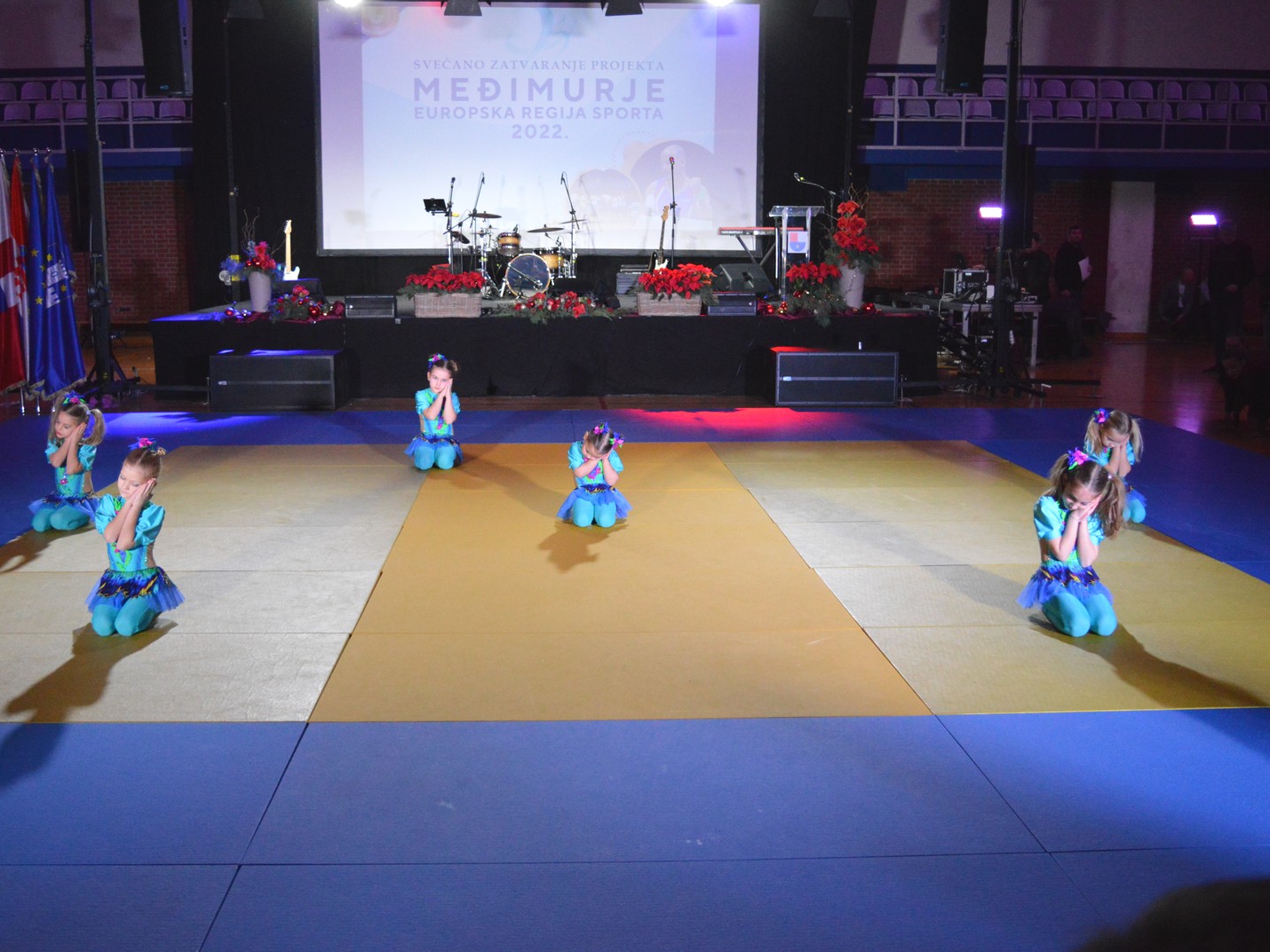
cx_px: 578
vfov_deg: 39.7
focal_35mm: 36
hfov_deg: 51.3
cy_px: 476
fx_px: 1321
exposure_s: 1/320
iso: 3200
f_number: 4
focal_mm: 22
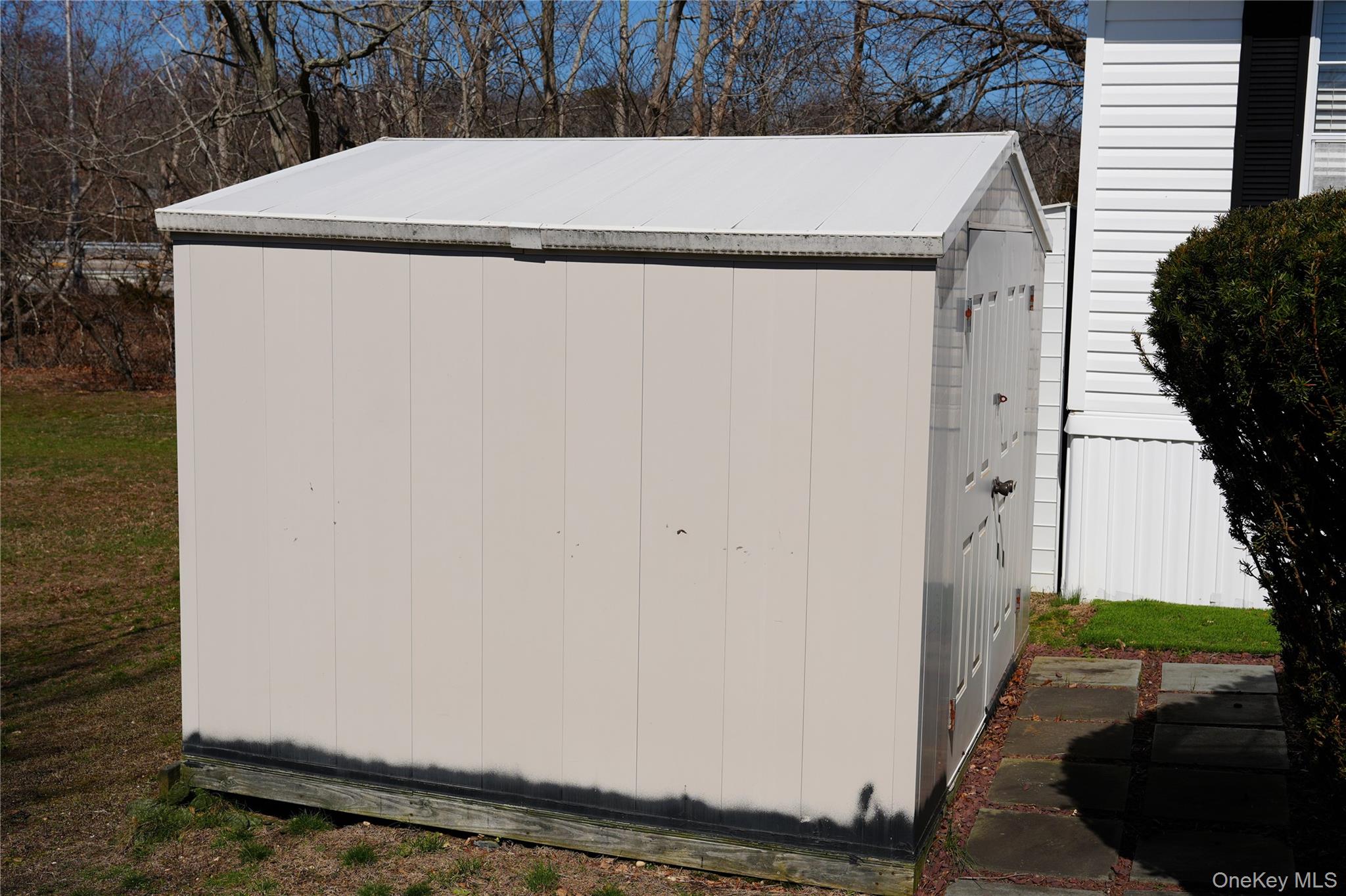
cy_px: 448
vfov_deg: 32.1
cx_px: 673
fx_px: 1559
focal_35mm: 42
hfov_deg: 46.7
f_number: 5
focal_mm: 27.8
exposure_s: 1/2000
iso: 100
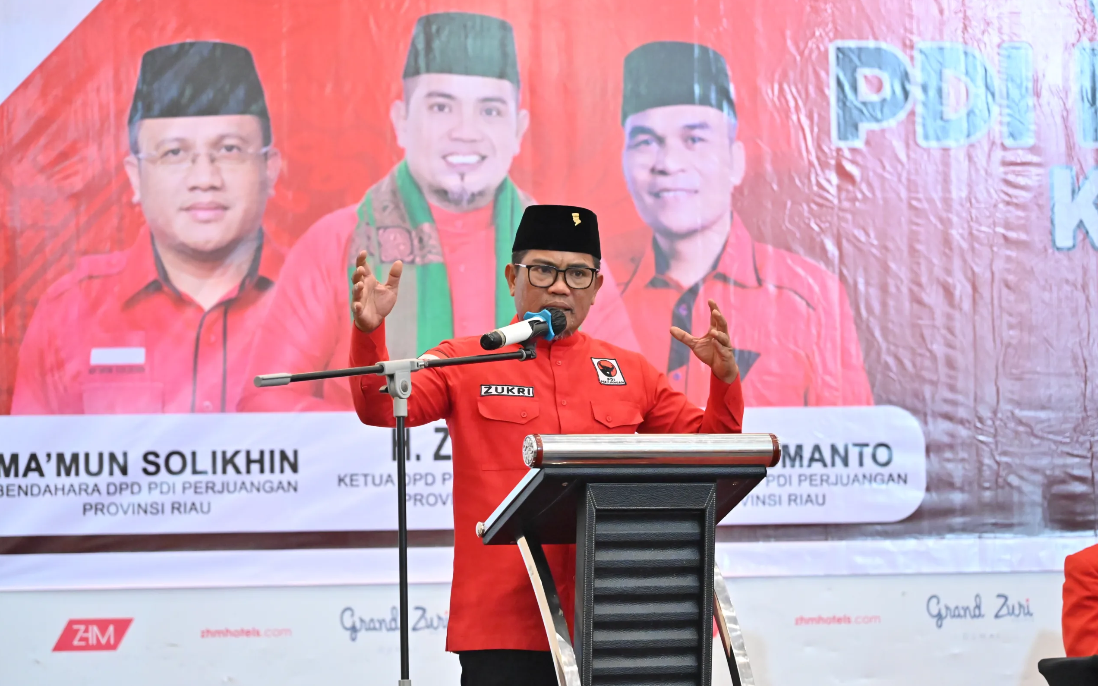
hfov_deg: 17.0
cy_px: 330
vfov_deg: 10.7
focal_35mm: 123
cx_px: 550
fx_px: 3681
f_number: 4
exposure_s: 1/125
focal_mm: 120
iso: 9000
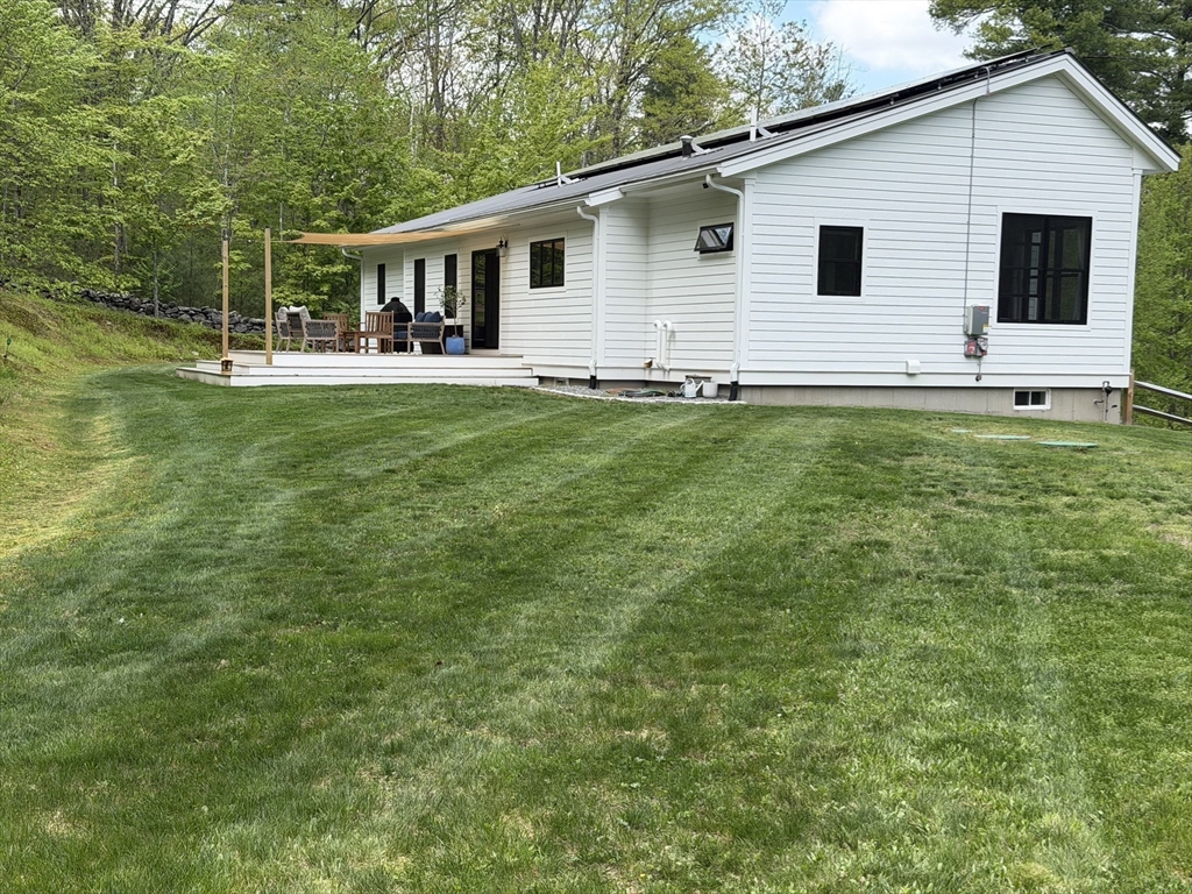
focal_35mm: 48
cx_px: 596
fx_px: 1653
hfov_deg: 39.7
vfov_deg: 30.3
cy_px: 447
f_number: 1.78
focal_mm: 6.76
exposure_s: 1/1429
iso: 64
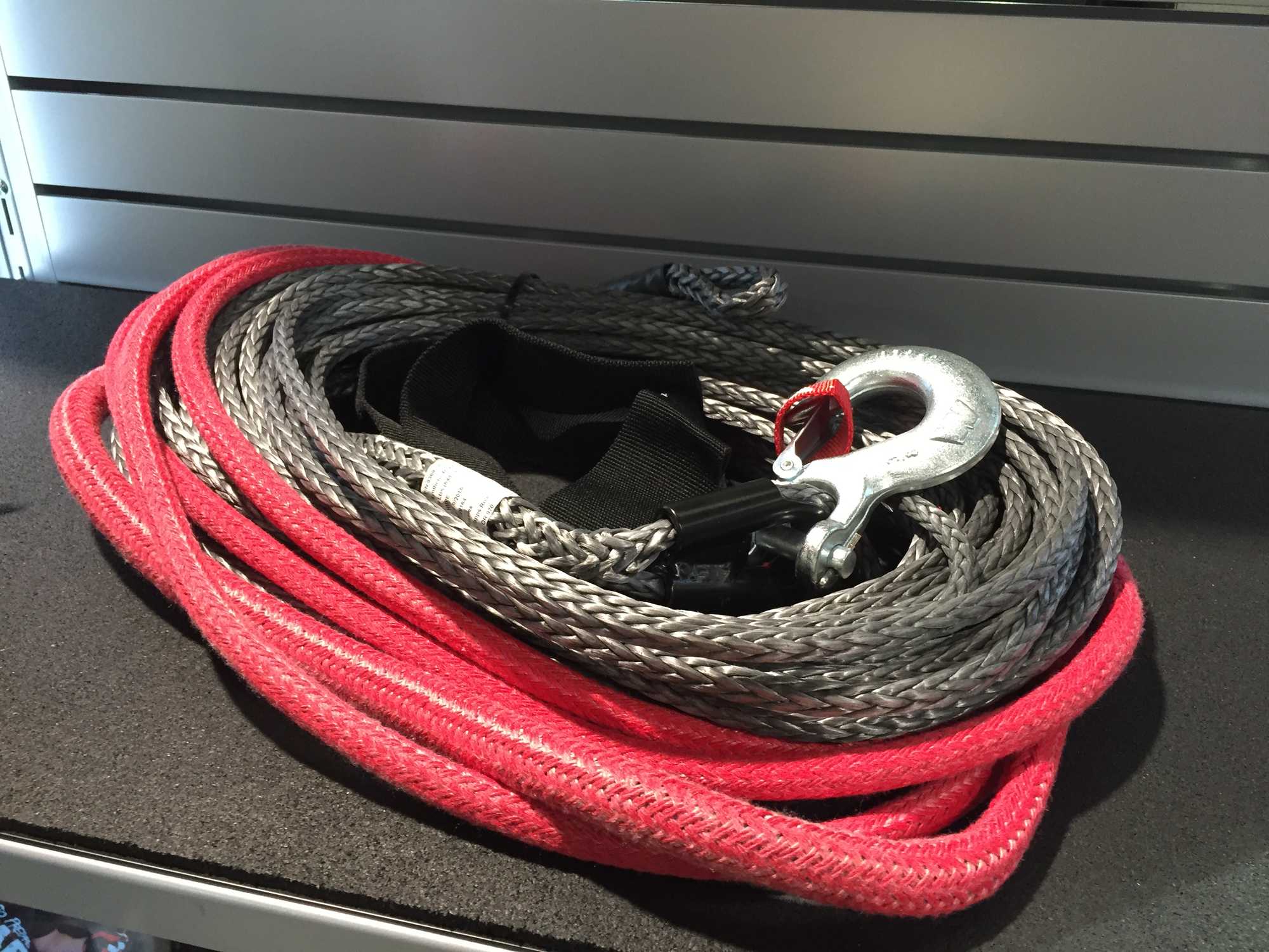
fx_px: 1063
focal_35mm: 29
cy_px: 476
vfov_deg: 48.2
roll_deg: -1.8
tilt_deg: -29.0
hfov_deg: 61.7
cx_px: 634
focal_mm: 4.15
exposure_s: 1/30
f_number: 2.2
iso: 125
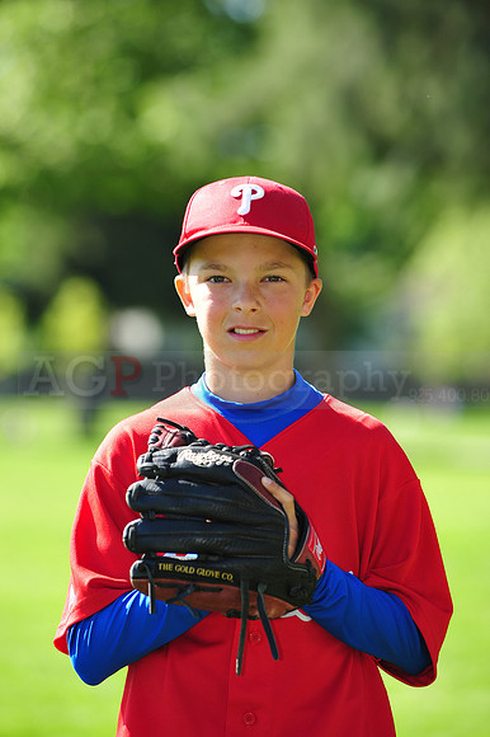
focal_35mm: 200
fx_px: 4088
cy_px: 368
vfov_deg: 10.3
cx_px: 245
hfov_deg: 6.9
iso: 200
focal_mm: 200
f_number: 5
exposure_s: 1/400
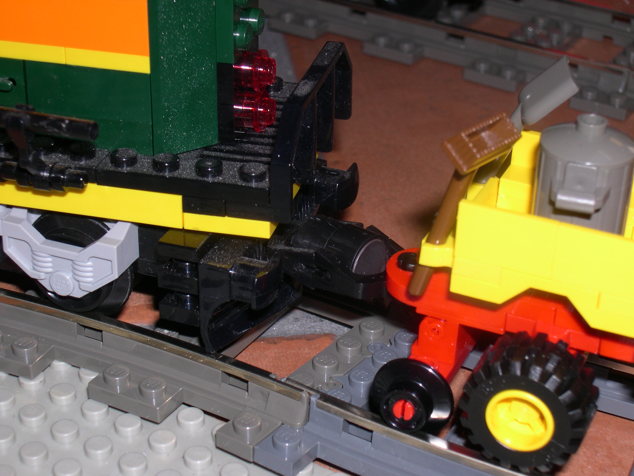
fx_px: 1410
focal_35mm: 77
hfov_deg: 25.3
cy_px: 238
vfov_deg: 19.1
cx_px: 317
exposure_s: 1/60
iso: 100
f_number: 10.8
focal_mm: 16.3
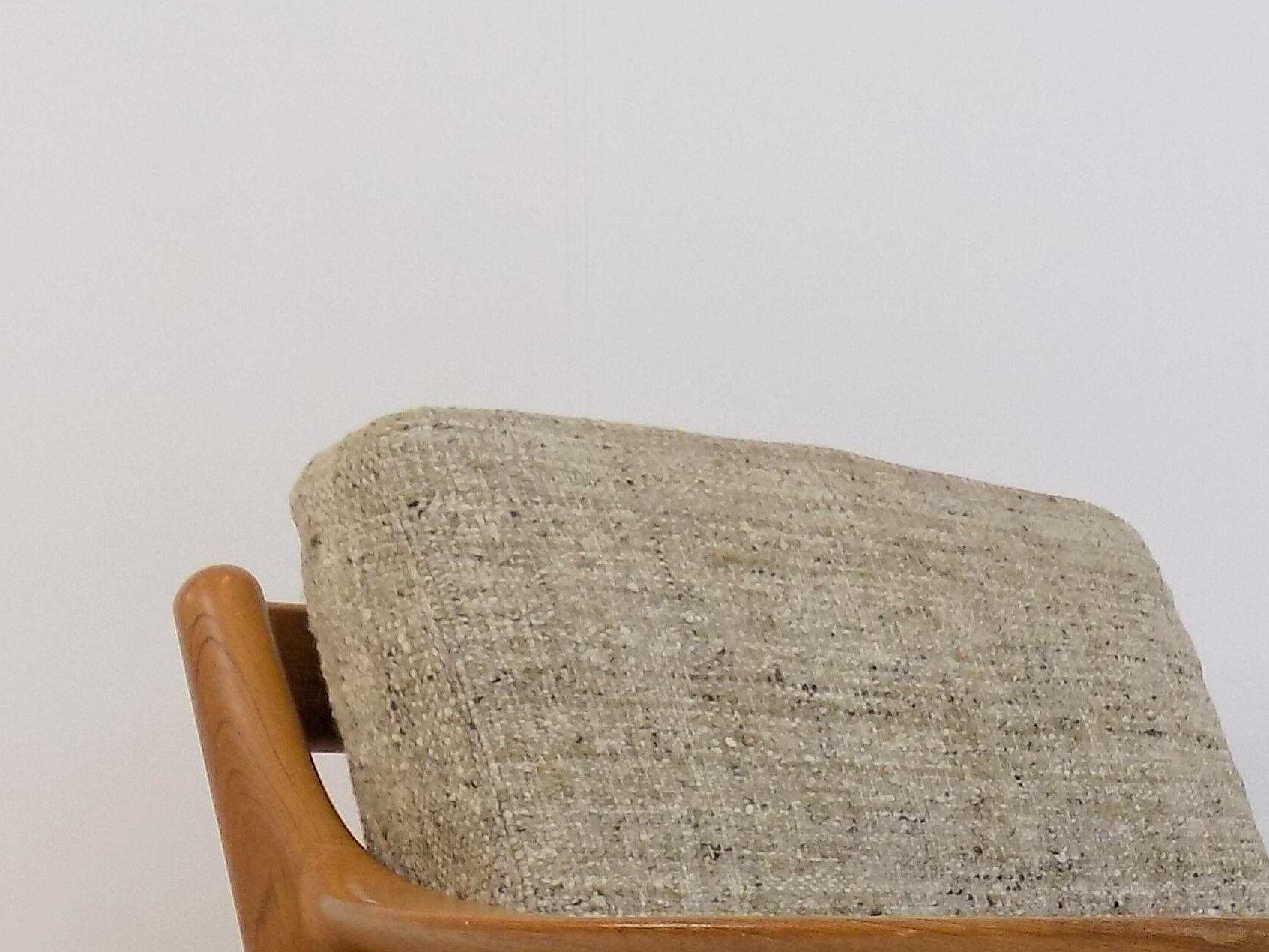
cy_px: 1383
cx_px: 1130
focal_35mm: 70
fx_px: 2566
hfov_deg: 26.9
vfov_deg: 18.8
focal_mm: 4
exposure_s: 1/40
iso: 80
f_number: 3.1
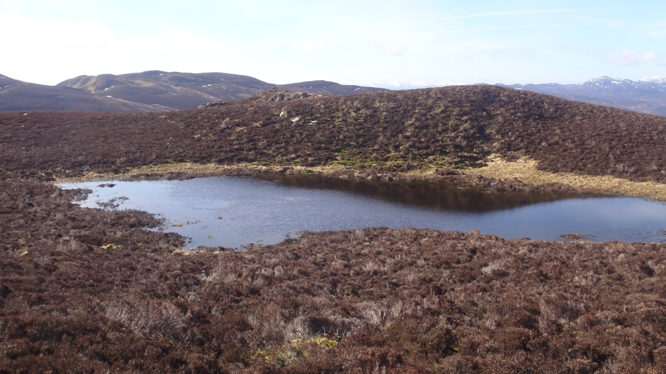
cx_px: 334
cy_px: 147
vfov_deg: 37.6
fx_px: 547
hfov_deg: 62.6
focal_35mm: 31
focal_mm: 5
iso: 80
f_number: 4.5
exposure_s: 1/320
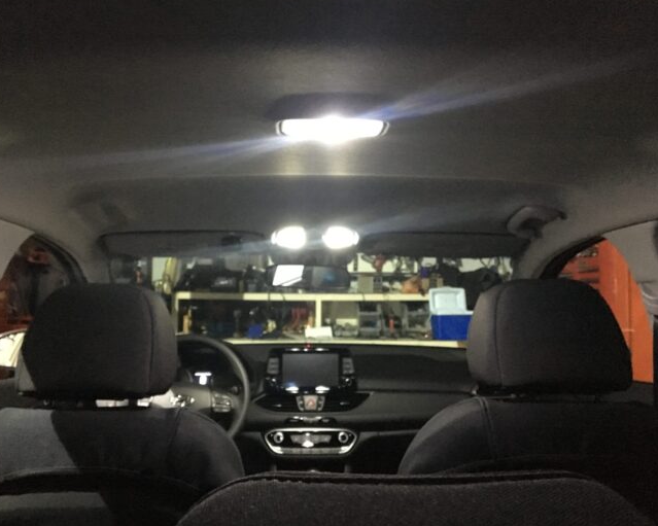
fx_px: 604
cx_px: 313
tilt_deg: +4.6
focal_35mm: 31
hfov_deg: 57.2
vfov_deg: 47.1
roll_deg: -0.6
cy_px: 262
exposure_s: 1/15
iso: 1250
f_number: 2.2
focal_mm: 4.15
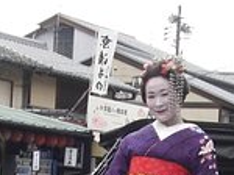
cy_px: 234
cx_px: 112
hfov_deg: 14.1
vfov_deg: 10.3
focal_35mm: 140
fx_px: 945
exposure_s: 1/125
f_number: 4.7
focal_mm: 6.8
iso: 200
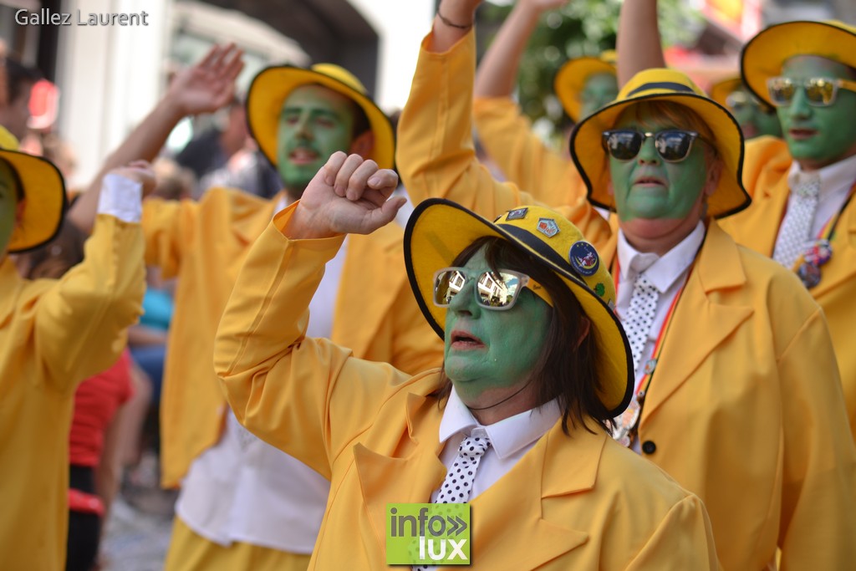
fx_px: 2854
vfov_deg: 11.4
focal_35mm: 120
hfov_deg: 17.1
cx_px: 428
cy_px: 286
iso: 100
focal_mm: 80
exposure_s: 1/400
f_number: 3.2
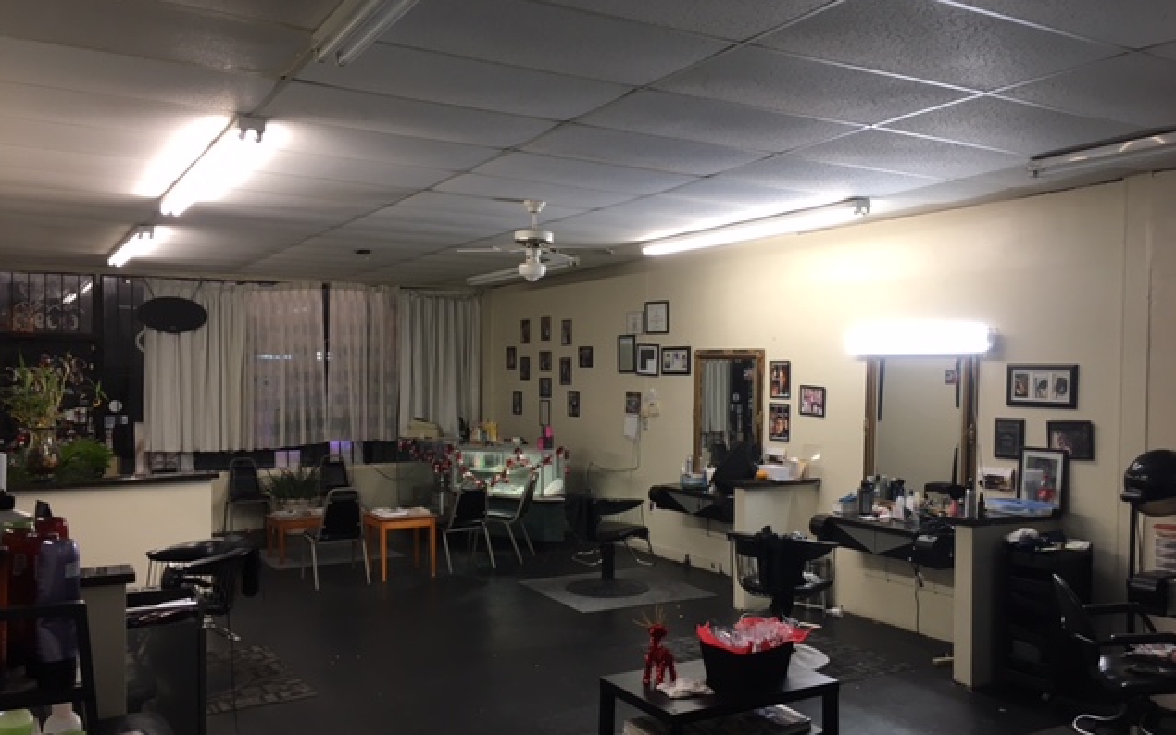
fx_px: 994
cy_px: 407
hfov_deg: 61.2
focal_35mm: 31
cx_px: 591
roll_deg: -0.5
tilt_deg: -1.6
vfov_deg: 40.6
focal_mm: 4.15
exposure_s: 1/30
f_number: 2.2
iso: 50
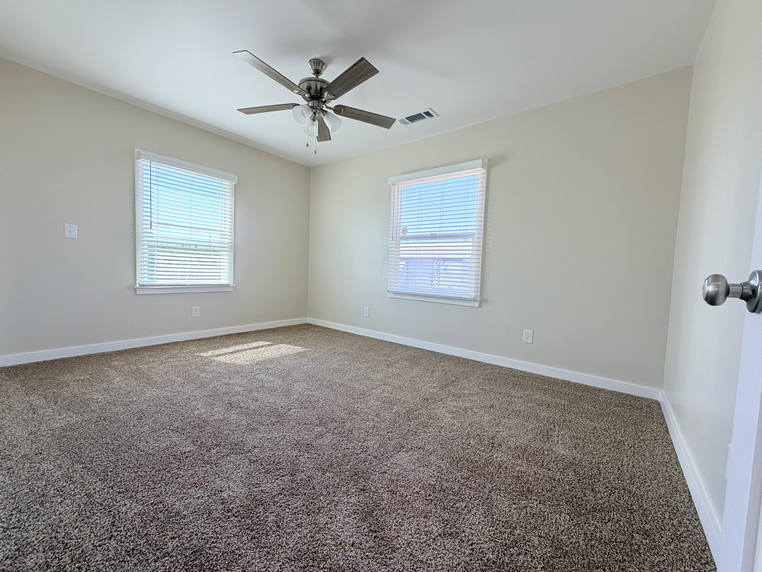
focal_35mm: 14
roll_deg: -1.5
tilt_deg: -3.1
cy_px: 286
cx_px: 381
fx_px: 308
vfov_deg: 85.7
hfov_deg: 102.1
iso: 64
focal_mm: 2.22
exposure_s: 1/133
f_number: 2.2
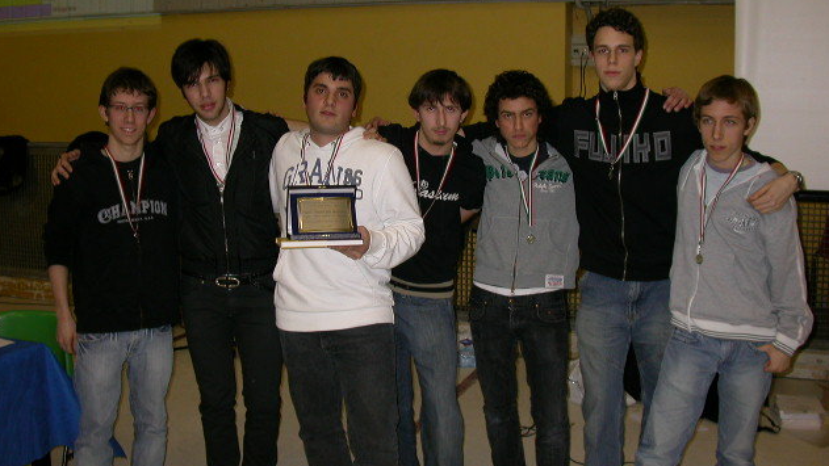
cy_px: 202
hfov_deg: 48.4
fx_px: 923
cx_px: 414
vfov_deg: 28.3
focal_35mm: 42
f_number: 2.6
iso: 100
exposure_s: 1/60
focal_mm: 7.85
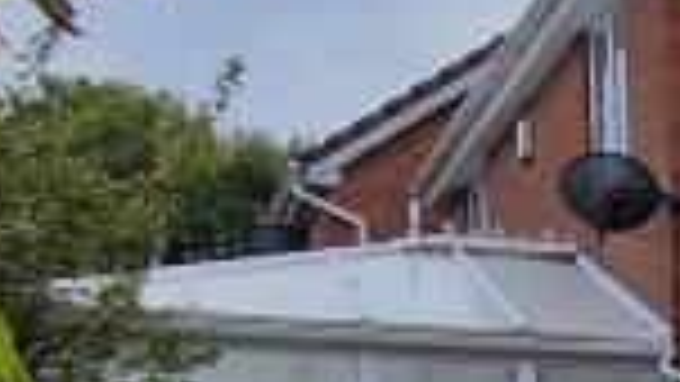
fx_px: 1731
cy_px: 804
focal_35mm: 96
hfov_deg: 18.9
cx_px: 1081
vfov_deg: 11.2
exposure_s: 1/2008
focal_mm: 2.2
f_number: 2.2
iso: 50
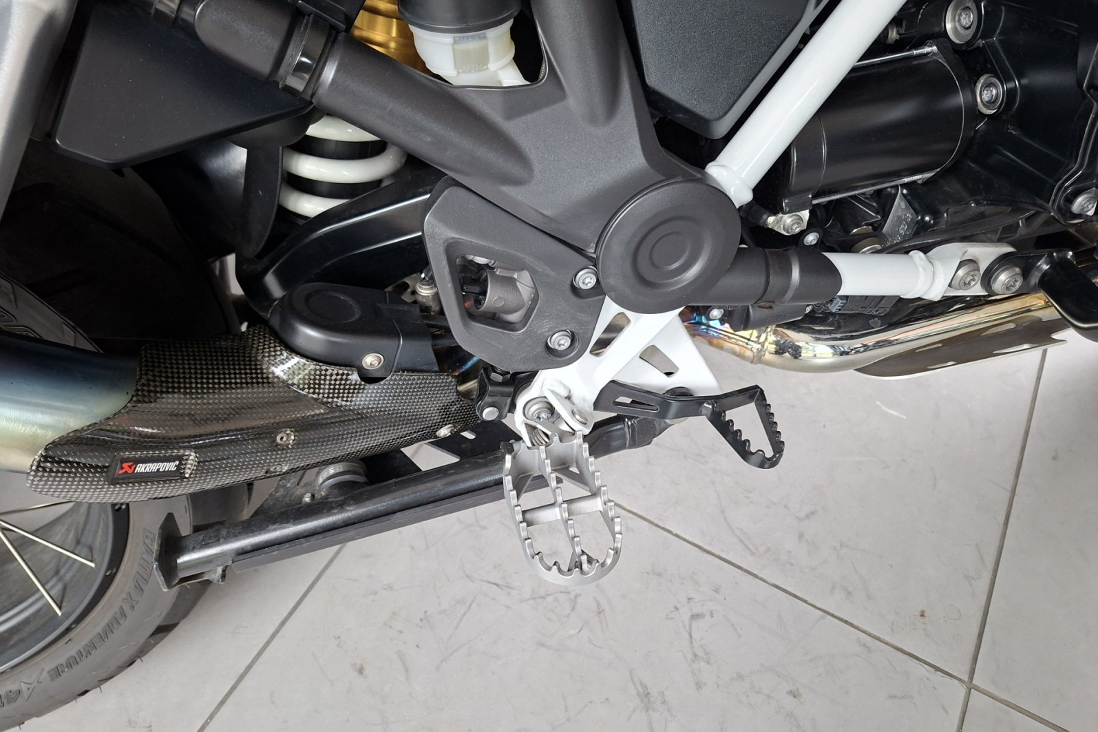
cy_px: 348
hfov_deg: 73.7
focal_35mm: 24
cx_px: 548
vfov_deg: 53.1
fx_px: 732
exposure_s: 1/100
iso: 320
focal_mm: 5.54
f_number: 1.8
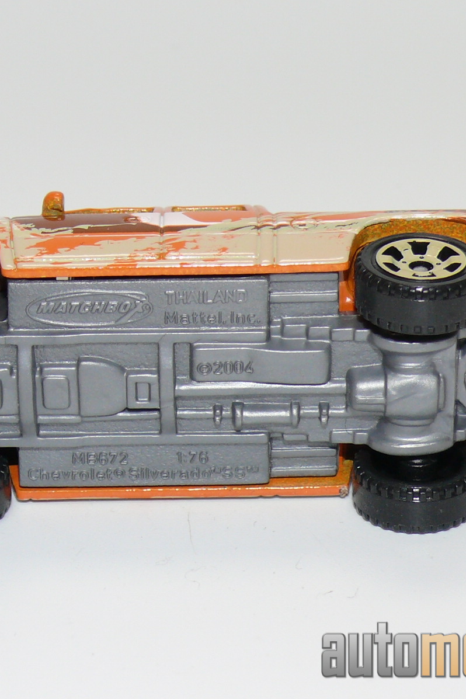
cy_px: 349
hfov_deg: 9.4
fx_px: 2835
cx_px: 187
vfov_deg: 14.1
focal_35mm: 146
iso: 100
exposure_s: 1/30
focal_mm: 13.7
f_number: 4
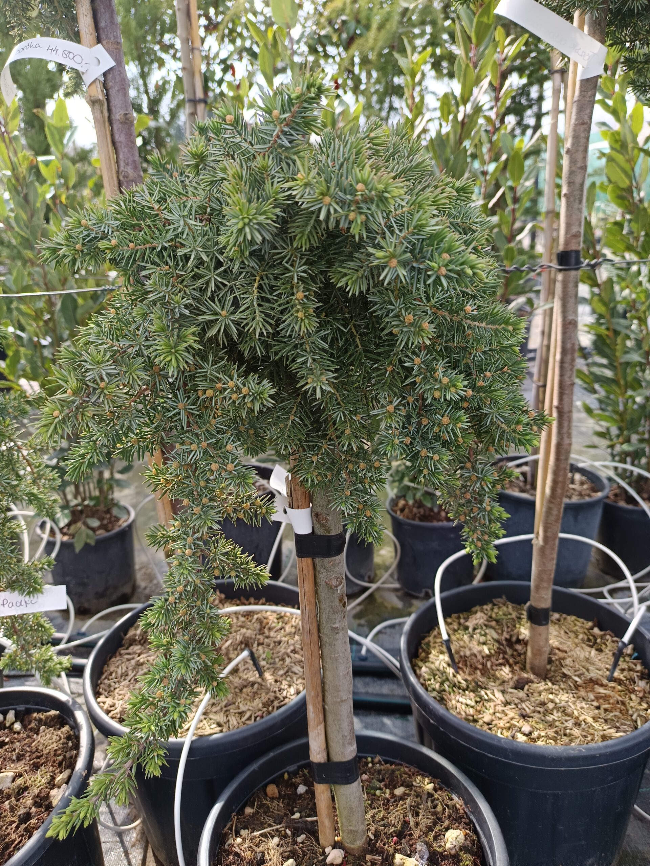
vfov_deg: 71.6
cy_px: 433
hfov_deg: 56.8
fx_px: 601
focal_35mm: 24
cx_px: 325
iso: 50
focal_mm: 5.31
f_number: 1.7
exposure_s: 1/118
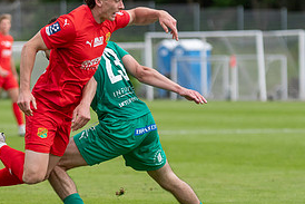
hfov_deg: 5.0
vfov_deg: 3.3
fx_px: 3501
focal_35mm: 413
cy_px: 112
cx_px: 111
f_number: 3.2
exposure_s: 1/1250
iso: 500
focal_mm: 130
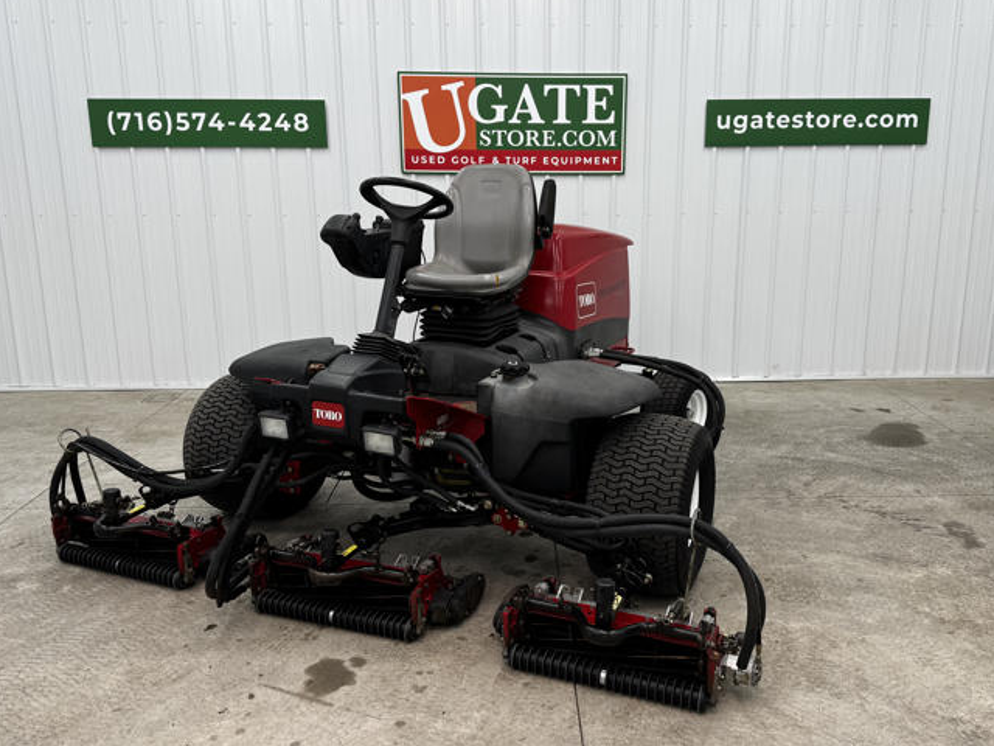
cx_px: 540
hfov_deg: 59.9
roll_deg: -0.3
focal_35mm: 30
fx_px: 861
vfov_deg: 46.8
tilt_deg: -13.9
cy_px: 357
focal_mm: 6.76
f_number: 1.78
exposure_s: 1/120
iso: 64
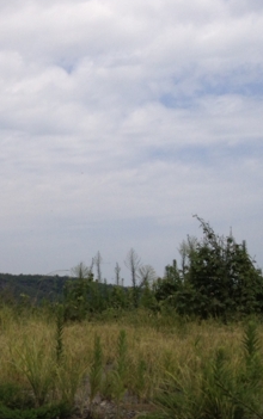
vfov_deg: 26.7
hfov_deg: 16.0
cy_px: 101
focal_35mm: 76
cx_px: -112
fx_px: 870
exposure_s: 1/2632
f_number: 2.4
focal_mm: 4.28
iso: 50
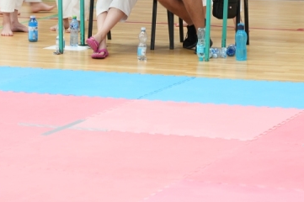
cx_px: 85
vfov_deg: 7.4
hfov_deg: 11.2
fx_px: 1552
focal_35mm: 184
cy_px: -10
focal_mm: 83
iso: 800
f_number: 5
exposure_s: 1/80
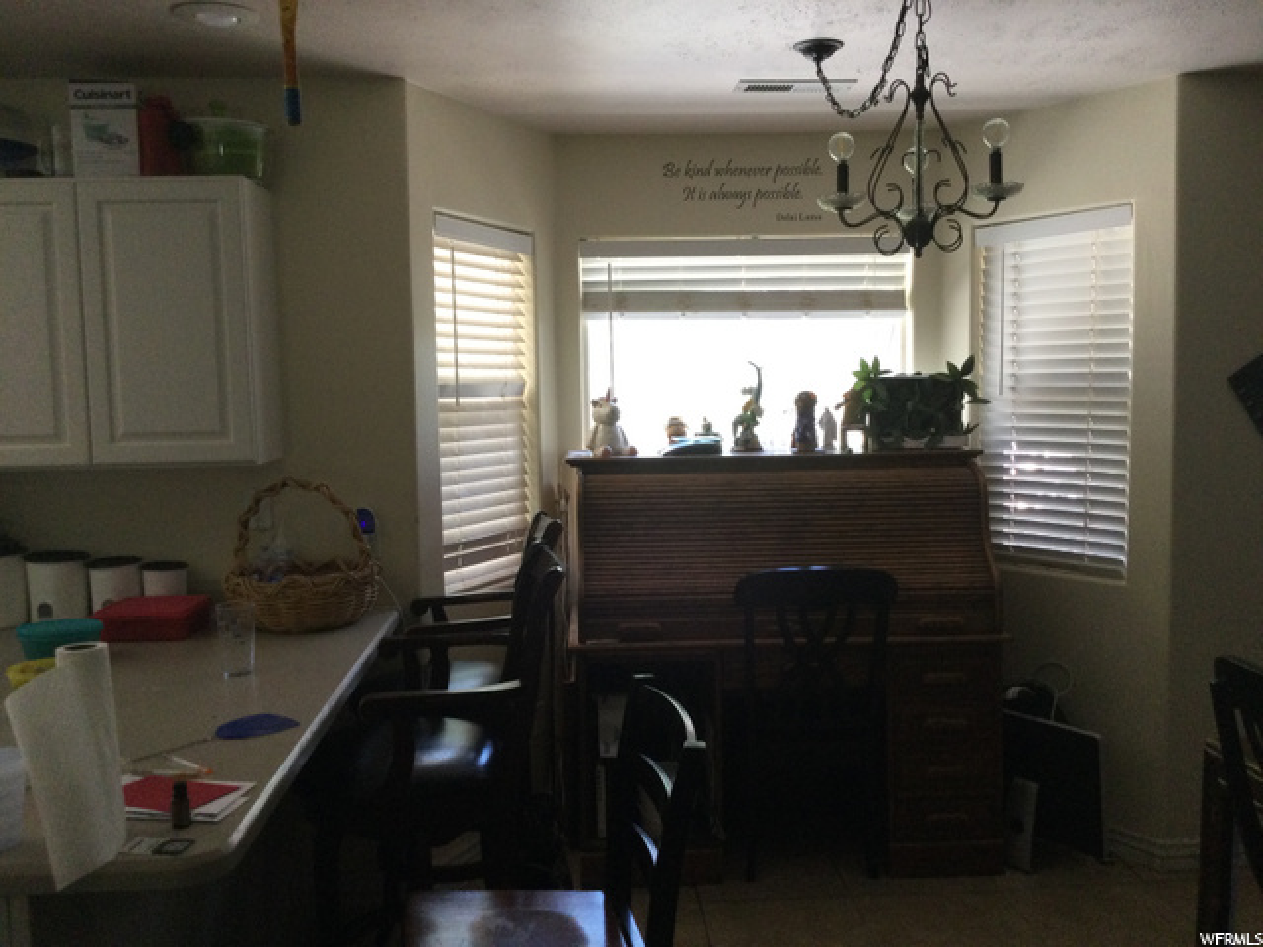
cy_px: 474
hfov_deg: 58.4
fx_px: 1131
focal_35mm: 31
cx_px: 632
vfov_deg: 45.4
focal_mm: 3.3
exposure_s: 1/30
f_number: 2.4
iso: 40
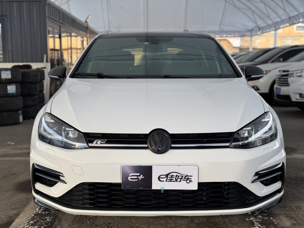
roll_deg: +0.7
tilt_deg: -6.8
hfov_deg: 39.7
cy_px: 114
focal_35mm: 48
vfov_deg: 30.3
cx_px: 152
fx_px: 422
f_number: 1.78
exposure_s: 1/121
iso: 50
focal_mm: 6.76
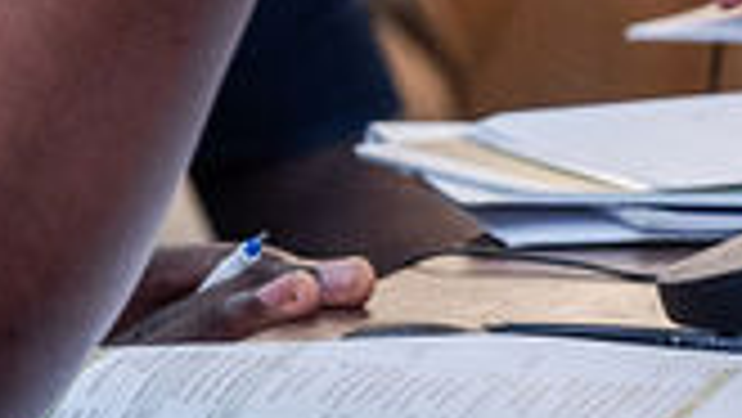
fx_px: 15374
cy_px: -685
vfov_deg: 1.6
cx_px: -603
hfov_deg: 2.8
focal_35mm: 781
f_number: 4
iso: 2200
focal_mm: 120
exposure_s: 1/125
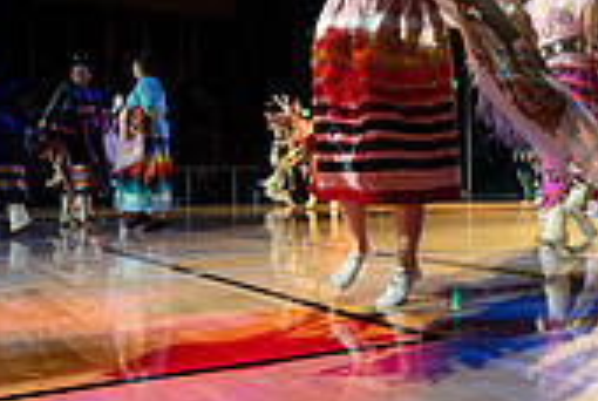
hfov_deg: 36.4
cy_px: 143
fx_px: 865
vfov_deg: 26.0
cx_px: 504
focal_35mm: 52
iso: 16000
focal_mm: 14
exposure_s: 1/400
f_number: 4
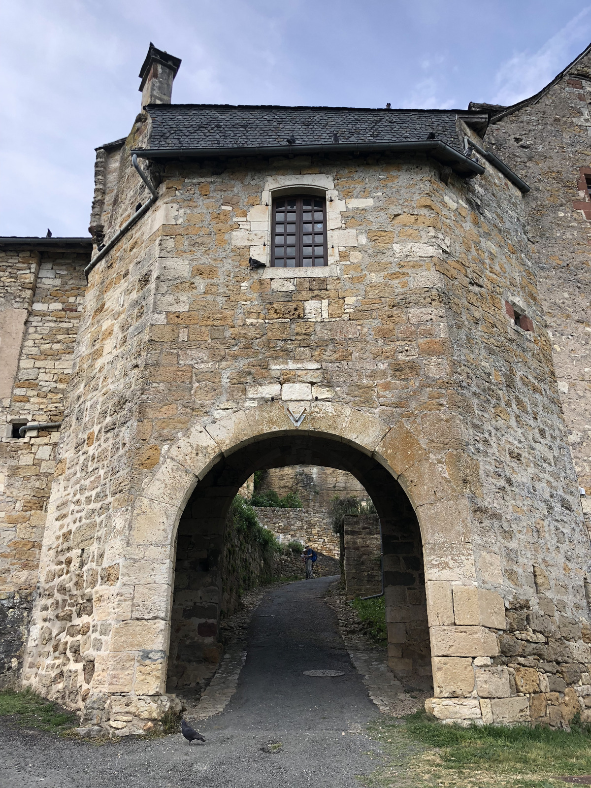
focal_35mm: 28
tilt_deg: +25.2
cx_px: 296
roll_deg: -0.1
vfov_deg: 63.4
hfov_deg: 49.7
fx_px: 637
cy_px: 394
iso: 20
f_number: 1.8
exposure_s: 1/727
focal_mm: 4
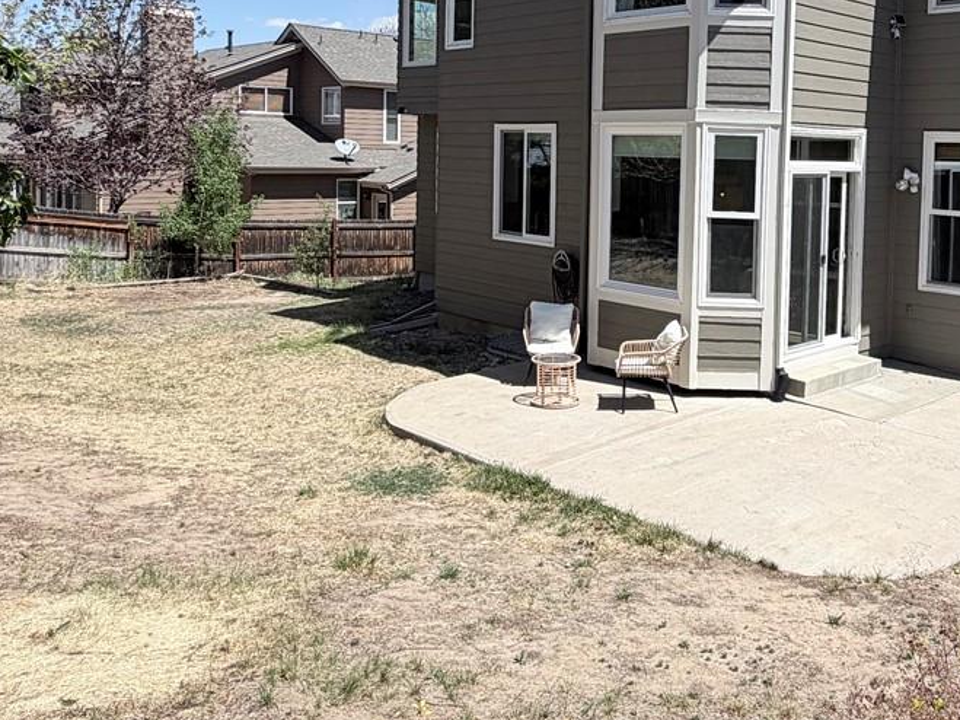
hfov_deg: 52.8
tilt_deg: -2.3
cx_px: 650
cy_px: 191
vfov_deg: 40.7
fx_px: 943
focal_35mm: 34
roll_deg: -0.5
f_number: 2.2
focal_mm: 2.22
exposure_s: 1/1068
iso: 20
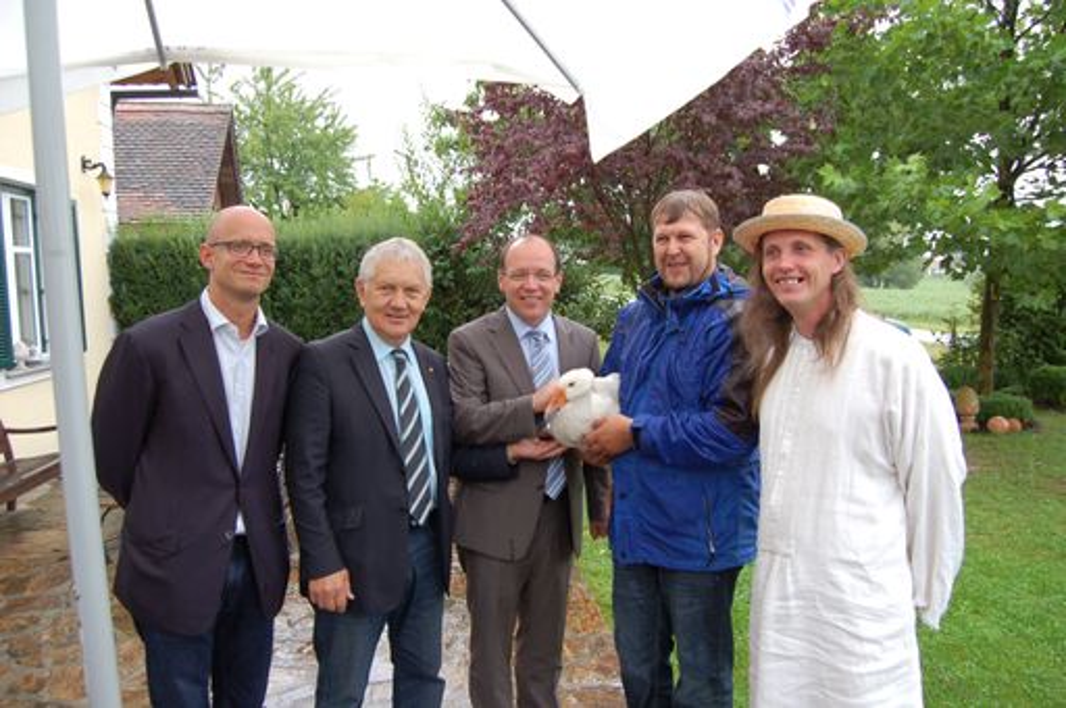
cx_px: 533
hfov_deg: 67.4
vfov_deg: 47.8
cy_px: 354
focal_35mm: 27
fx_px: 798
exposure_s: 1/100
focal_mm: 18
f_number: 5
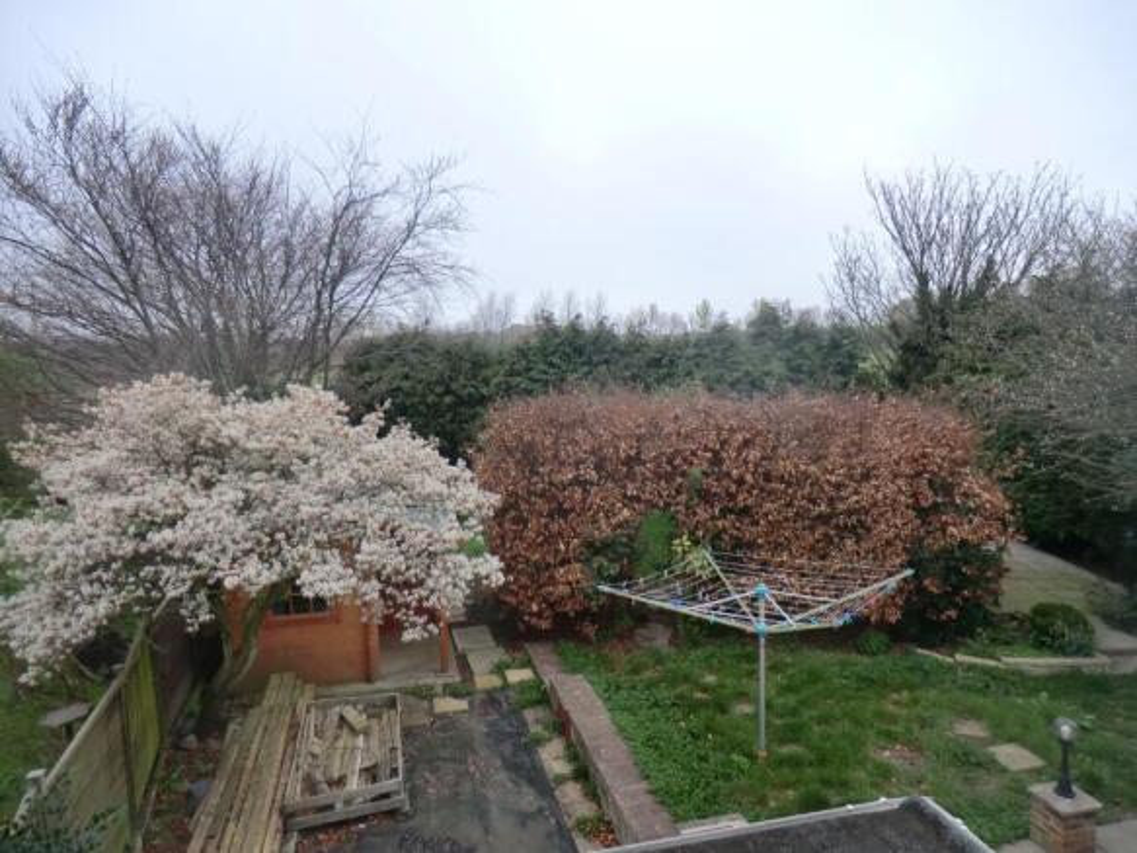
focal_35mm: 24
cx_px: 568
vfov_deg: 56.8
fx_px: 788
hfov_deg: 71.6
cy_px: 426
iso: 64
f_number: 3.2
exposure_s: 1/160
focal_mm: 4.3
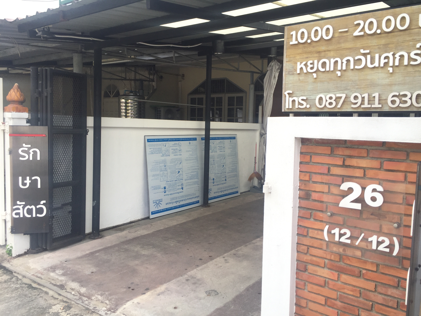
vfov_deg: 48.2
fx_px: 353
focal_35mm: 29
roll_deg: -2.8
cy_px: 158
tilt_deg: -2.9
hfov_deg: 61.7
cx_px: 210
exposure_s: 1/332
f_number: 2.2
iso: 32
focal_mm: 4.15
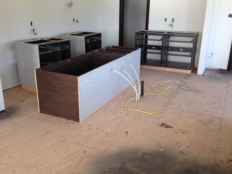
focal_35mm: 37
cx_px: 113
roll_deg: +0.4
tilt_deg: -18.9
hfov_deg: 50.1
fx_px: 248
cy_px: 85
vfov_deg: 38.7
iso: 50
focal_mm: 4.12
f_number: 2.4
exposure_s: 1/40
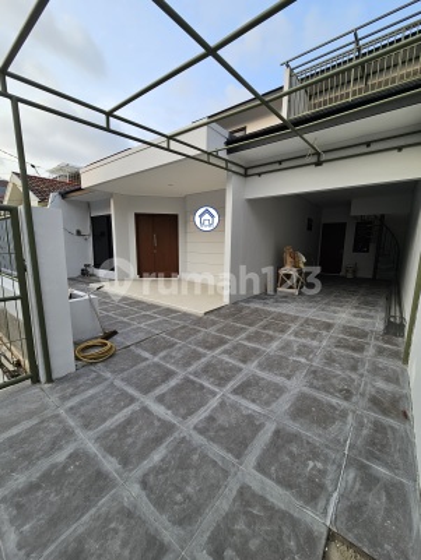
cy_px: 280
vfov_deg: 106.2
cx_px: 210
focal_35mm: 13
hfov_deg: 89.9
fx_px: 211
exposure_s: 1/435
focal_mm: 2.2
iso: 50
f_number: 2.2
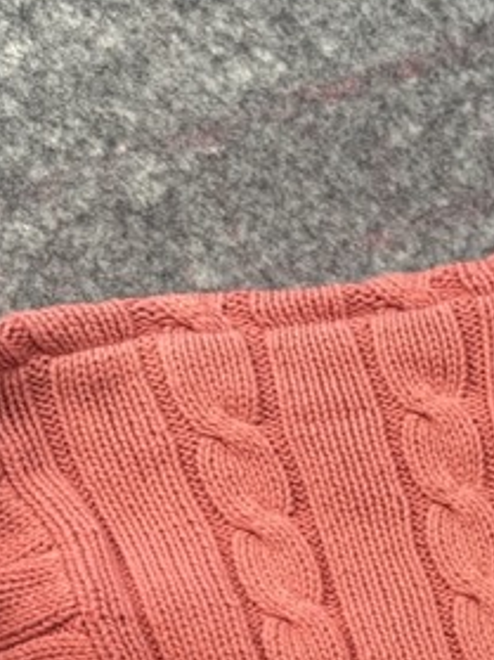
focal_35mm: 110
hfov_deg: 12.2
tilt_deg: -56.4
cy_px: 1100
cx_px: 922
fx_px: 2095
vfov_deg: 15.8
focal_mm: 6.76
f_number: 1.78
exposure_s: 1/100
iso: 80
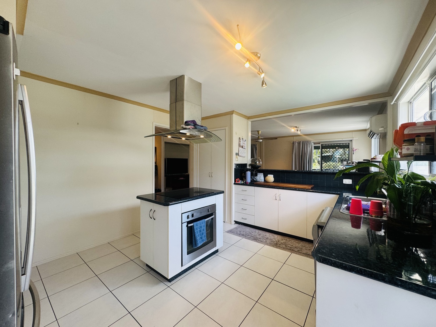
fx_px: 176
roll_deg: +0.8
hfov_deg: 102.1
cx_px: 218
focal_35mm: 14
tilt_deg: +0.8
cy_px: 164
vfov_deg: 85.7
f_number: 2.2
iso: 125
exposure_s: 1/100
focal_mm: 2.22
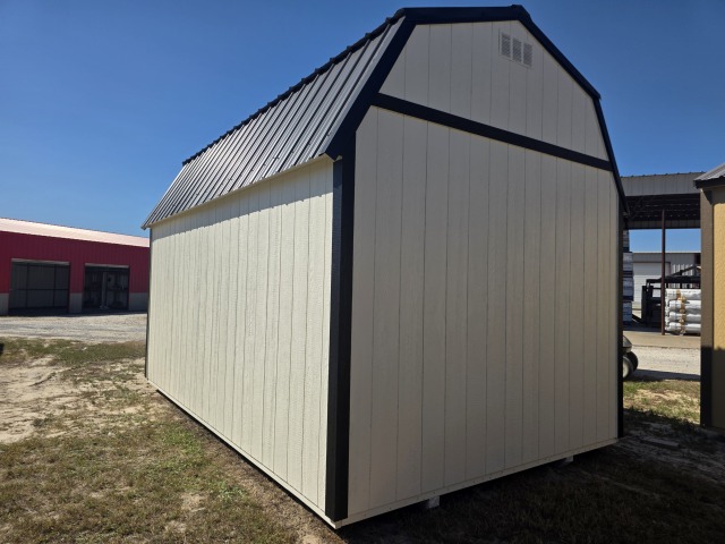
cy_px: 272
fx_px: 482
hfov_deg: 73.9
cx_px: 362
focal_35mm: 23
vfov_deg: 58.9
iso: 80
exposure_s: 1/7944
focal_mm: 6.3
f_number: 1.7
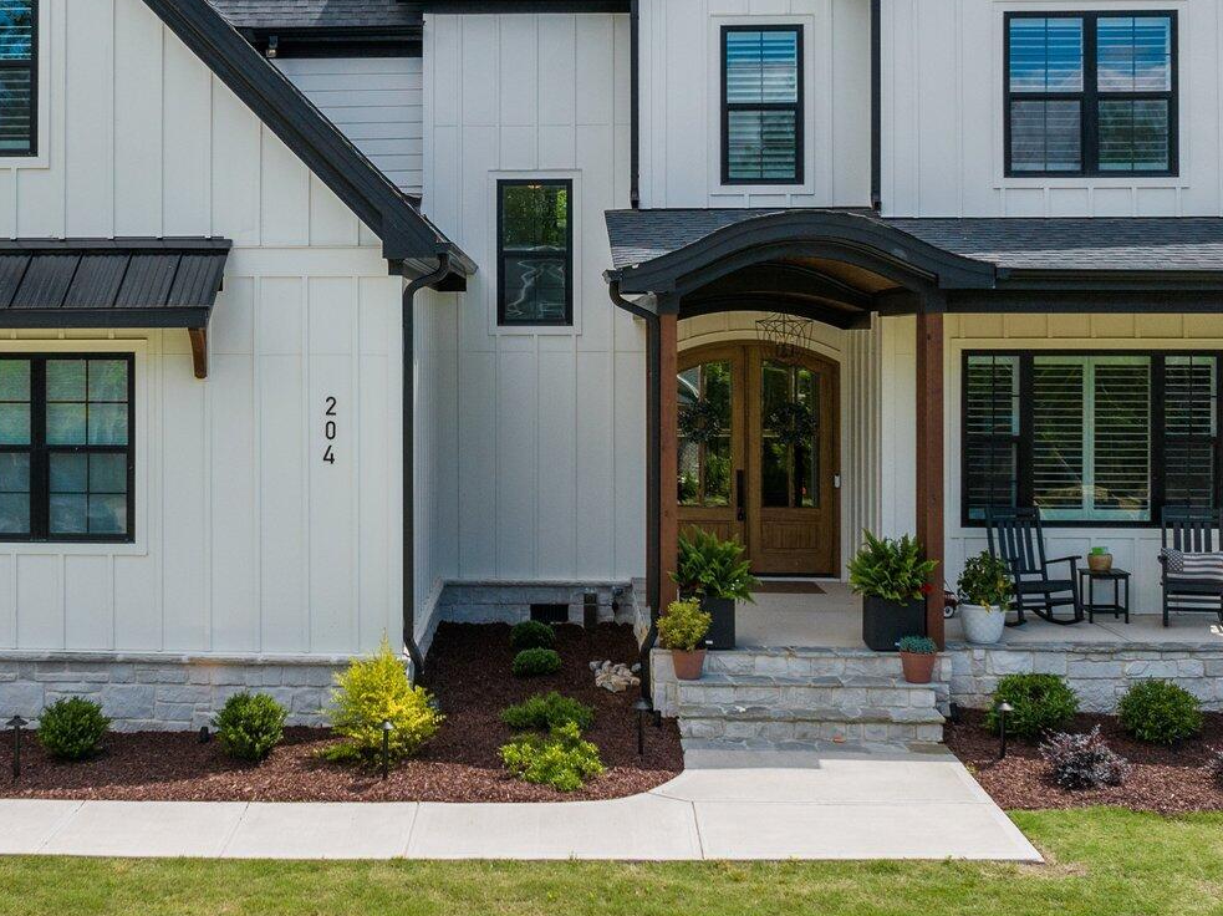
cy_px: 327
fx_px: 1765
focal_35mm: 50
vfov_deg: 28.9
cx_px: 448
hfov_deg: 37.9
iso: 170
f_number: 2.8
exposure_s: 1/3200
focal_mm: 12.29
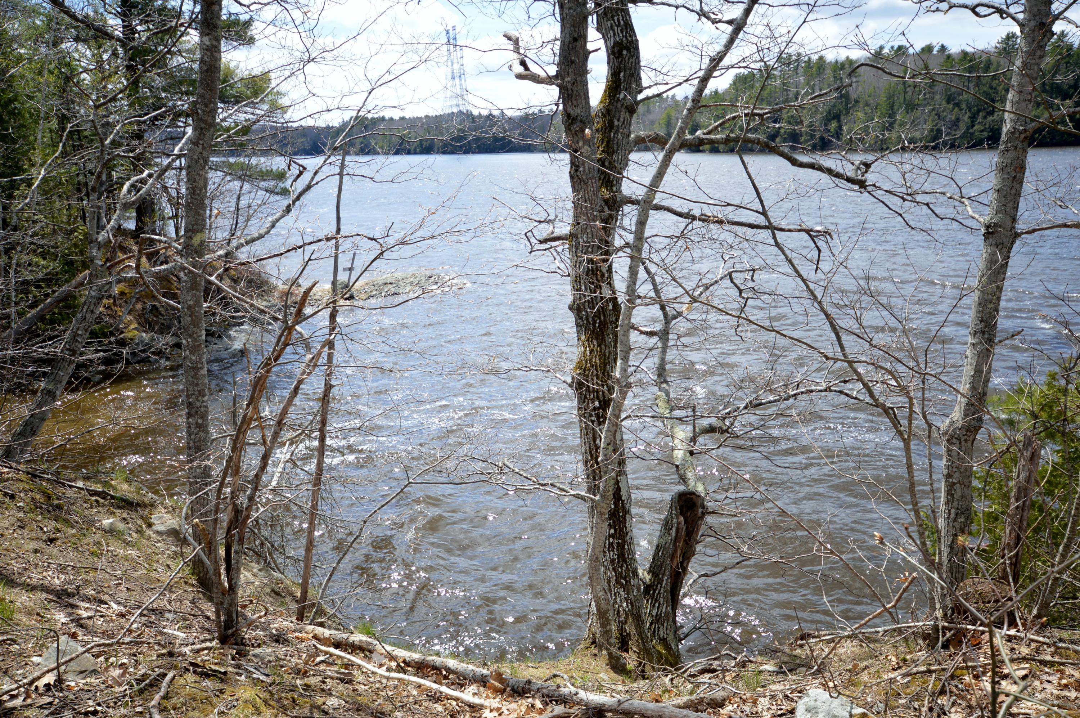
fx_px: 899
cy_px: 359
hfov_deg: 62.0
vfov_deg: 43.5
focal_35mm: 30
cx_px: 540
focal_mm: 20
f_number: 6.3
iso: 100
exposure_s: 1/160
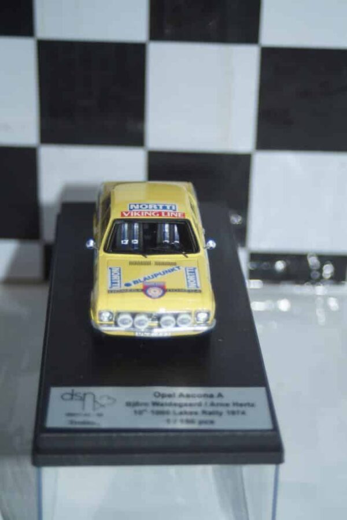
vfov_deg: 27.0
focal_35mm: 75
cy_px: 260
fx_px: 1084
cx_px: 174
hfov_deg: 18.2
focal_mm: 50
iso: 250
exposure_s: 1/100
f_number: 4.5
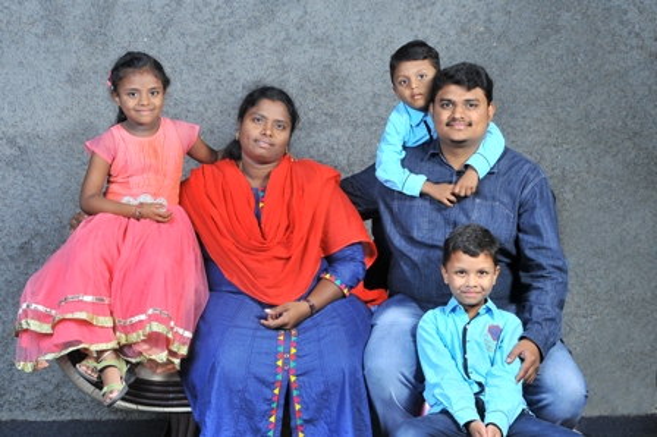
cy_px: 218
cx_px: 328
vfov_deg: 29.8
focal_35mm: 45
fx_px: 821
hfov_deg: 43.6
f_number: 7.1
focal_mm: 30
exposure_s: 1/125
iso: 200
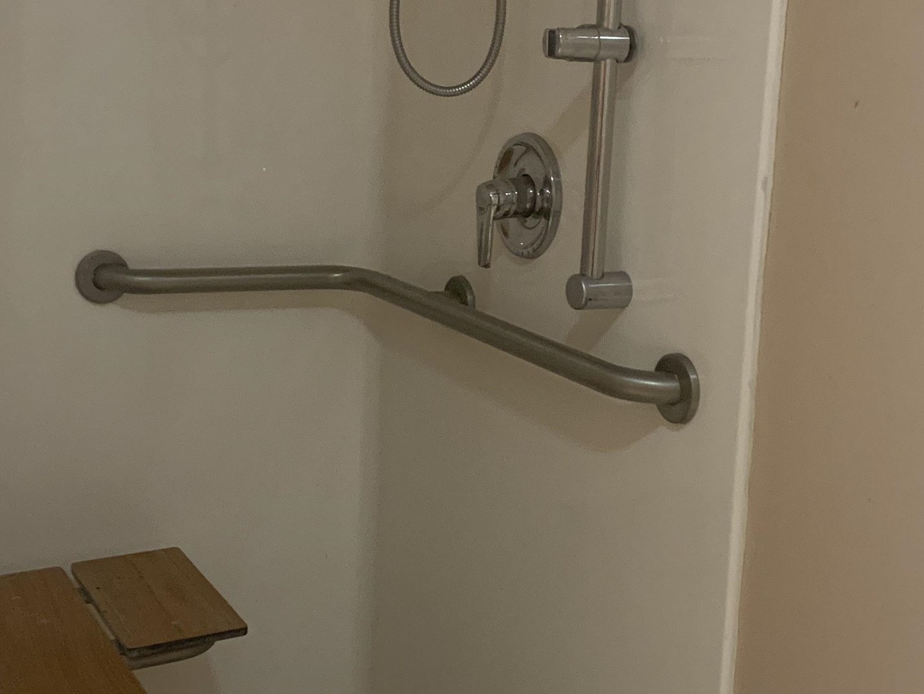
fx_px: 1495
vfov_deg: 26.0
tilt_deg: -10.9
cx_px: 404
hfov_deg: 34.3
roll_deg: -2.2
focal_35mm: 56
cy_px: 269
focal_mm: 4.25
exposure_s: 1/60
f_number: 1.8
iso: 200
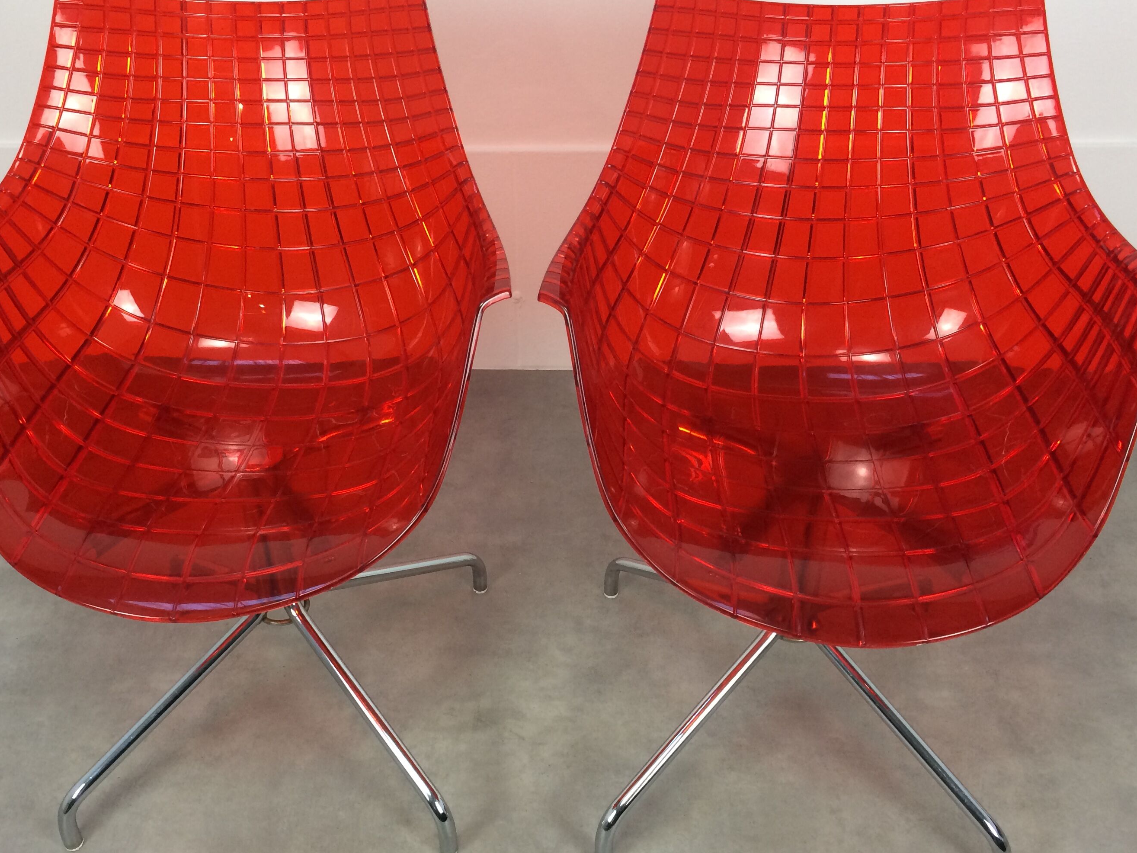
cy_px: 430
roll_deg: -0.3
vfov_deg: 39.7
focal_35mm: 36
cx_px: 539
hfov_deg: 51.3
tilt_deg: -34.8
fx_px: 1183
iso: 64
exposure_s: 1/33
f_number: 2.2
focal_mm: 4.15
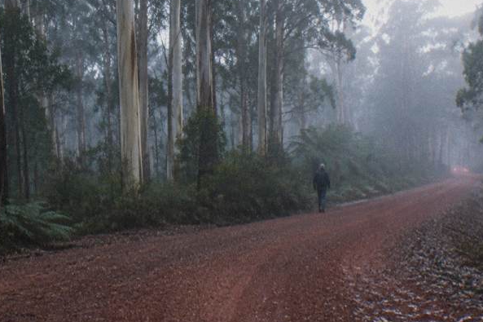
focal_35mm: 59
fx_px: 791
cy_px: 259
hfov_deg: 33.3
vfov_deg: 22.7
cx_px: 359
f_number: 5
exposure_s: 1/60
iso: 6400
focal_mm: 35
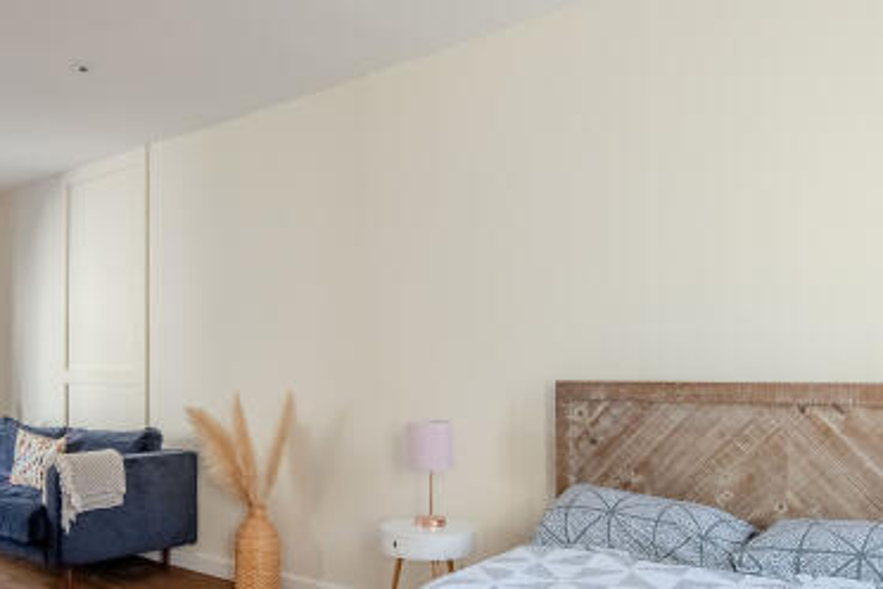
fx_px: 809
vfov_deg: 39.1
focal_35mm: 33
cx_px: 278
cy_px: 431
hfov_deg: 55.7
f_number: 8
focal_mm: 12
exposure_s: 1/640
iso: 400
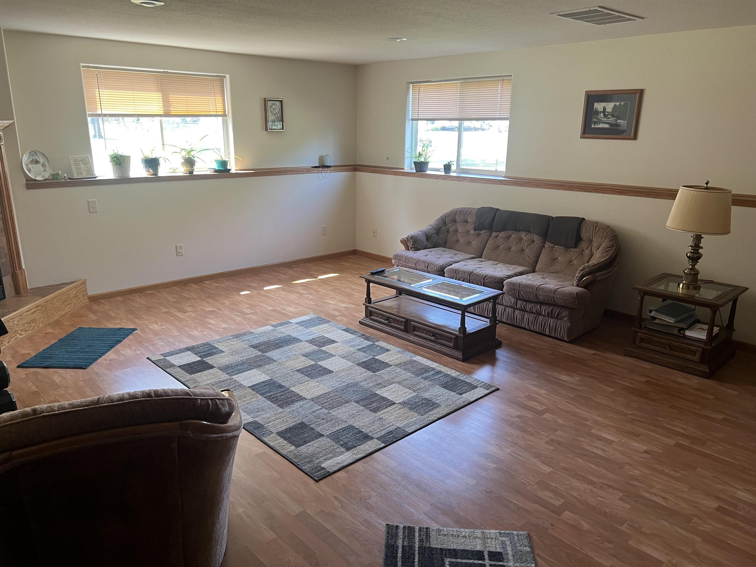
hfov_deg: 67.3
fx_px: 568
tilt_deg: -15.5
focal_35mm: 26
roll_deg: -0.3
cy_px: 284
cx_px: 378
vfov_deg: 53.1
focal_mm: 5.7
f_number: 1.5
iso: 80
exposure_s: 1/60
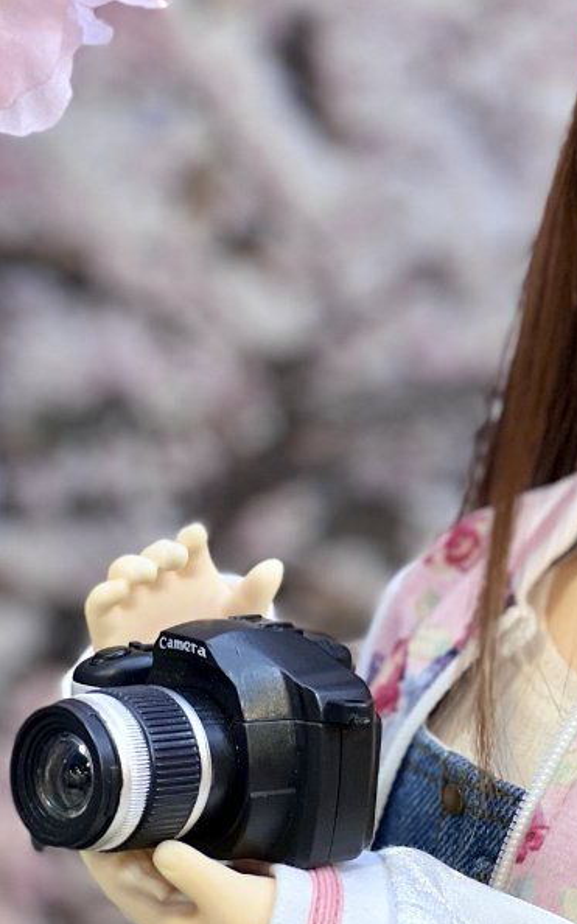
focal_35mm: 165
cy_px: 283
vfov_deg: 12.7
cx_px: 499
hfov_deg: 7.9
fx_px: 4153
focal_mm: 9
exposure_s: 1/50
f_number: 2.8
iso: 160
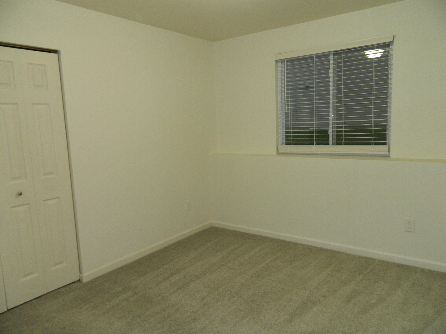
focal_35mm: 25
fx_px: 322
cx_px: 223
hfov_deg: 69.4
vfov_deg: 54.9
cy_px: 167
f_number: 3.1
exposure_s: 1/30
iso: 200
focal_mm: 4.5
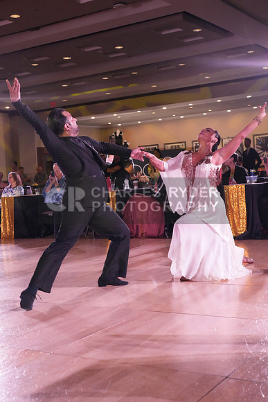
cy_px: 201
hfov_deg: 28.1
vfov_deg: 41.1
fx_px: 536
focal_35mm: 48
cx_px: 134
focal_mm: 48
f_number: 5
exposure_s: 1/400
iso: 6400
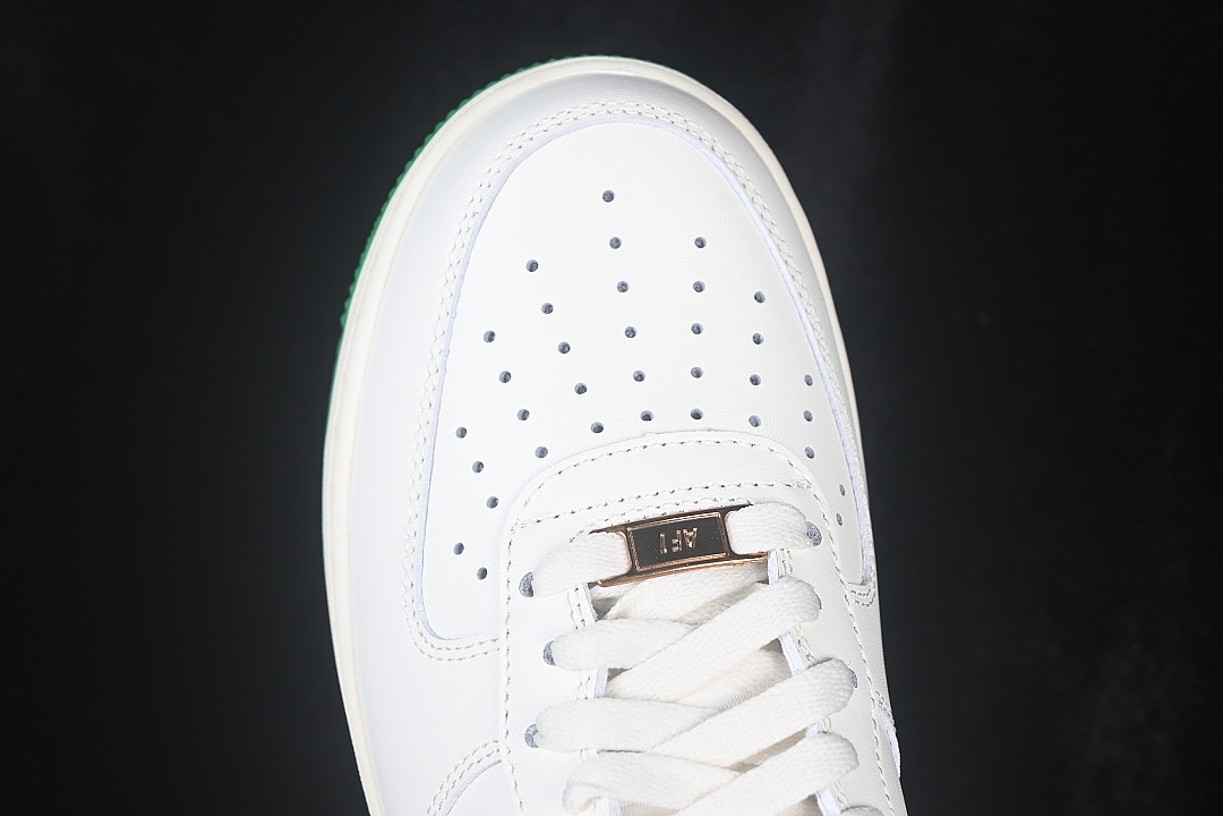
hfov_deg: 27.0
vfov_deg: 18.2
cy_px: 408
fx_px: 2548
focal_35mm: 75
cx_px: 612
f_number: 7.1
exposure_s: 1/80
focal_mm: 50
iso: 160
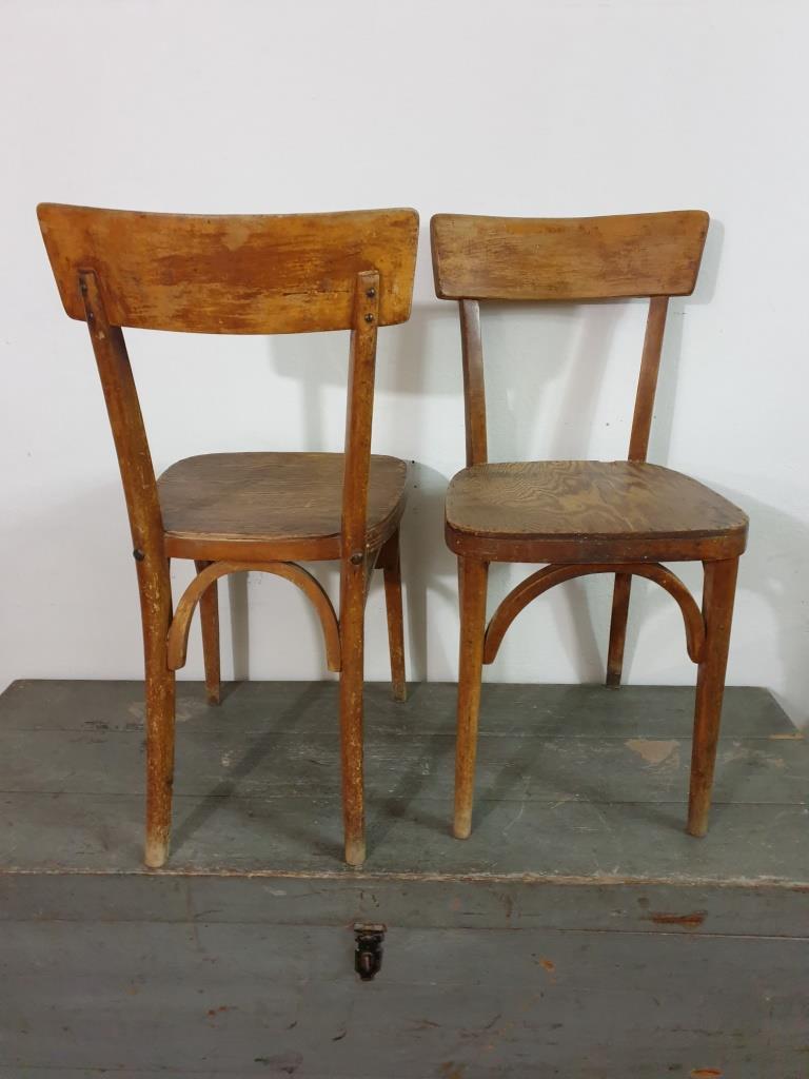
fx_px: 810
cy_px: 540
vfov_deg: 67.3
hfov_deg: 53.1
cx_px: 404
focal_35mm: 26
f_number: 1.5
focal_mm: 4.3
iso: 250
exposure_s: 1/25
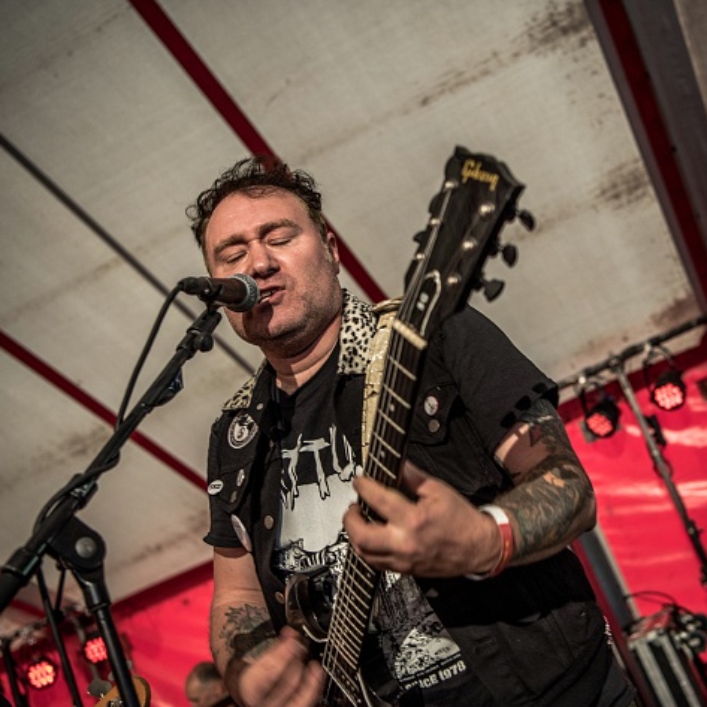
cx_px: 460
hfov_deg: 38.0
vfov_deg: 38.3
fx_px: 1017
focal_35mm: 44
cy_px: 356
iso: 400
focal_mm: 34
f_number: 2.8
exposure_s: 1/100
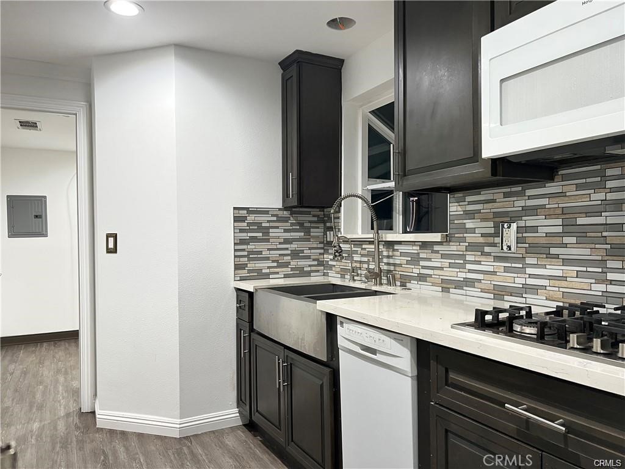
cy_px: 234
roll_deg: +0.1
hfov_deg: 67.3
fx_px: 469
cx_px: 312
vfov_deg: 53.1
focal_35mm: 26
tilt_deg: -0.7
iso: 160
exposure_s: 1/60
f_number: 1.5
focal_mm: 5.7
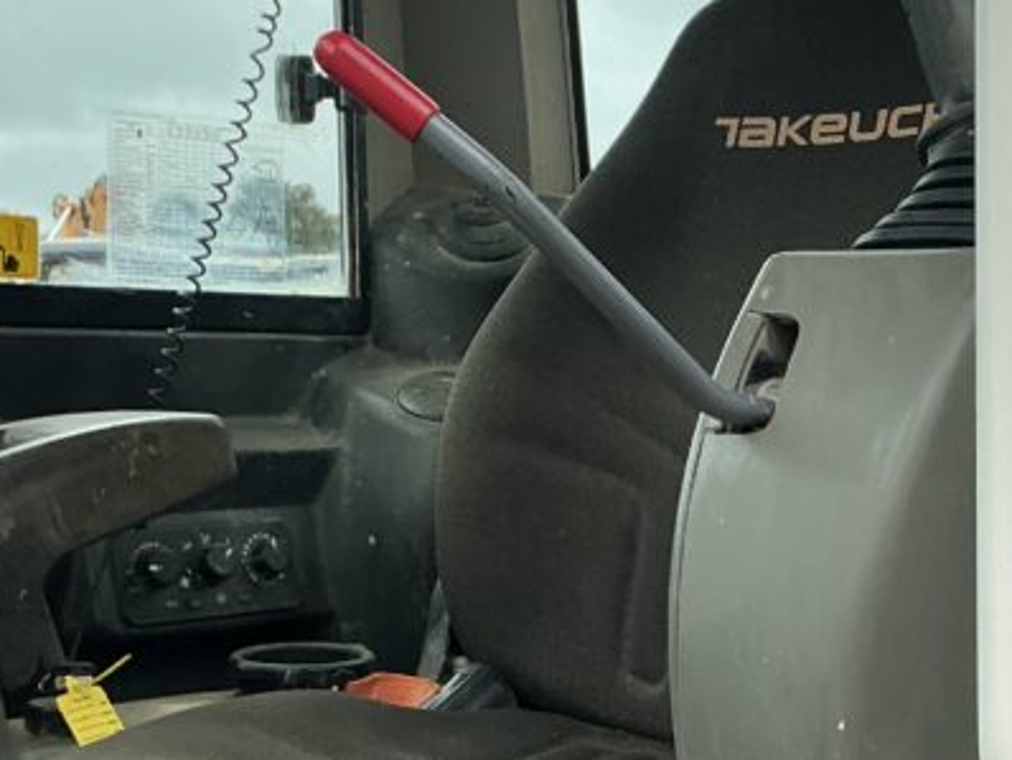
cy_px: 346
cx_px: 735
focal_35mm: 72
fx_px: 2106
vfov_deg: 20.5
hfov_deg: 26.7
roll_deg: +1.1
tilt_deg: +1.5
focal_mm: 3
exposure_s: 1/545
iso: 25
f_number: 1.8
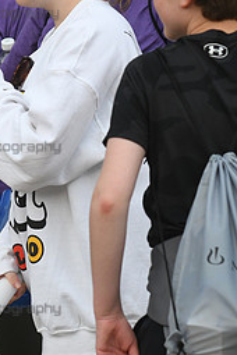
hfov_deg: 3.1
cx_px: -162
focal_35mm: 443
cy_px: 101
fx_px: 4374
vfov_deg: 4.7
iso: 1250
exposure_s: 1/1250
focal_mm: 130
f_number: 4
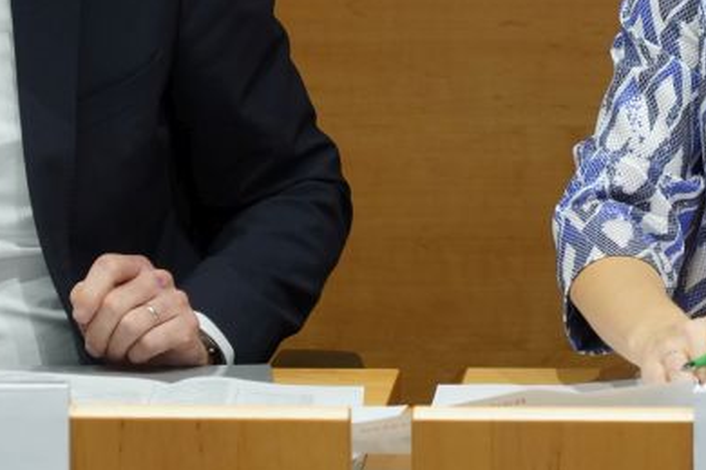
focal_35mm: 491
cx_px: 440
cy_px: -30
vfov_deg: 2.8
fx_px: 9628
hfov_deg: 4.2
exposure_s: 1/100
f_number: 6.3
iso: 2000
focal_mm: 187
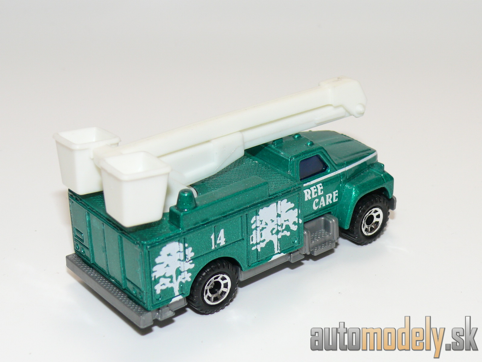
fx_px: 1030
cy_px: 181
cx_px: 241
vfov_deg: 19.9
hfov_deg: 26.3
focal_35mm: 74
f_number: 4
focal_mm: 11.2
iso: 100
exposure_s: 1/30
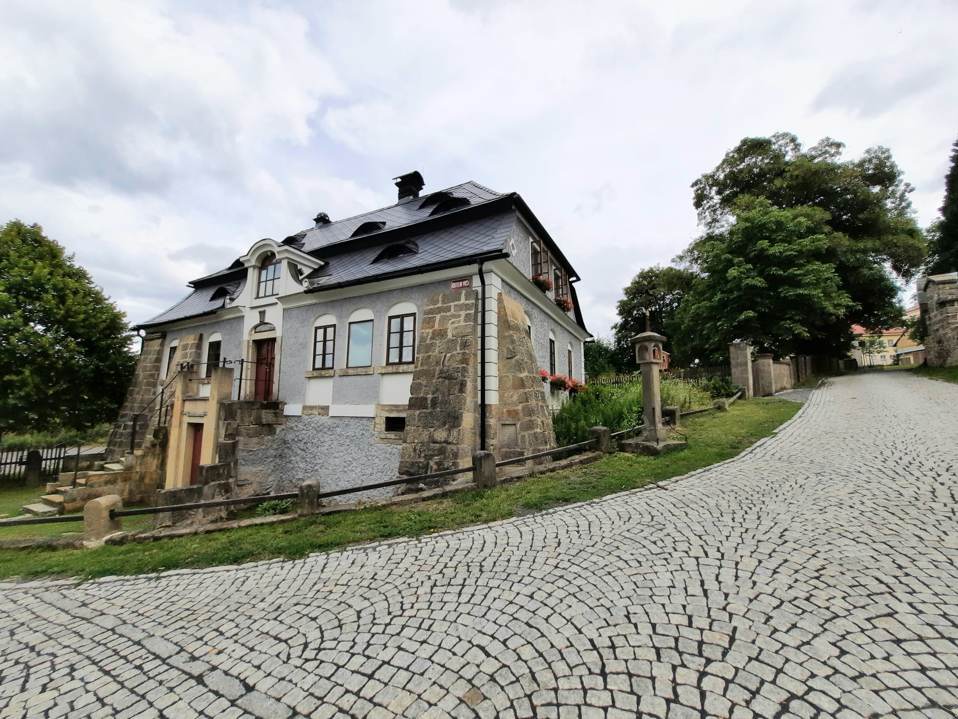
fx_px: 360
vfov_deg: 89.9
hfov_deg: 106.2
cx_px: 479
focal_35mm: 13
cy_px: 360
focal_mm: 1.74
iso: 40
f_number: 2.2
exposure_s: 1/2000
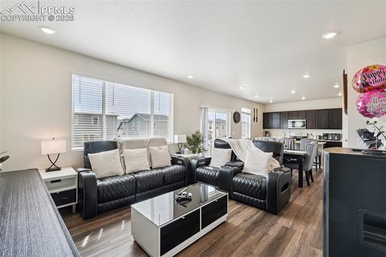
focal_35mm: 15
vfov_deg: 77.3
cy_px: 128
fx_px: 161
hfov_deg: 100.4
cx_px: 193
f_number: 8
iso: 800
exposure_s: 1/30
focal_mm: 10
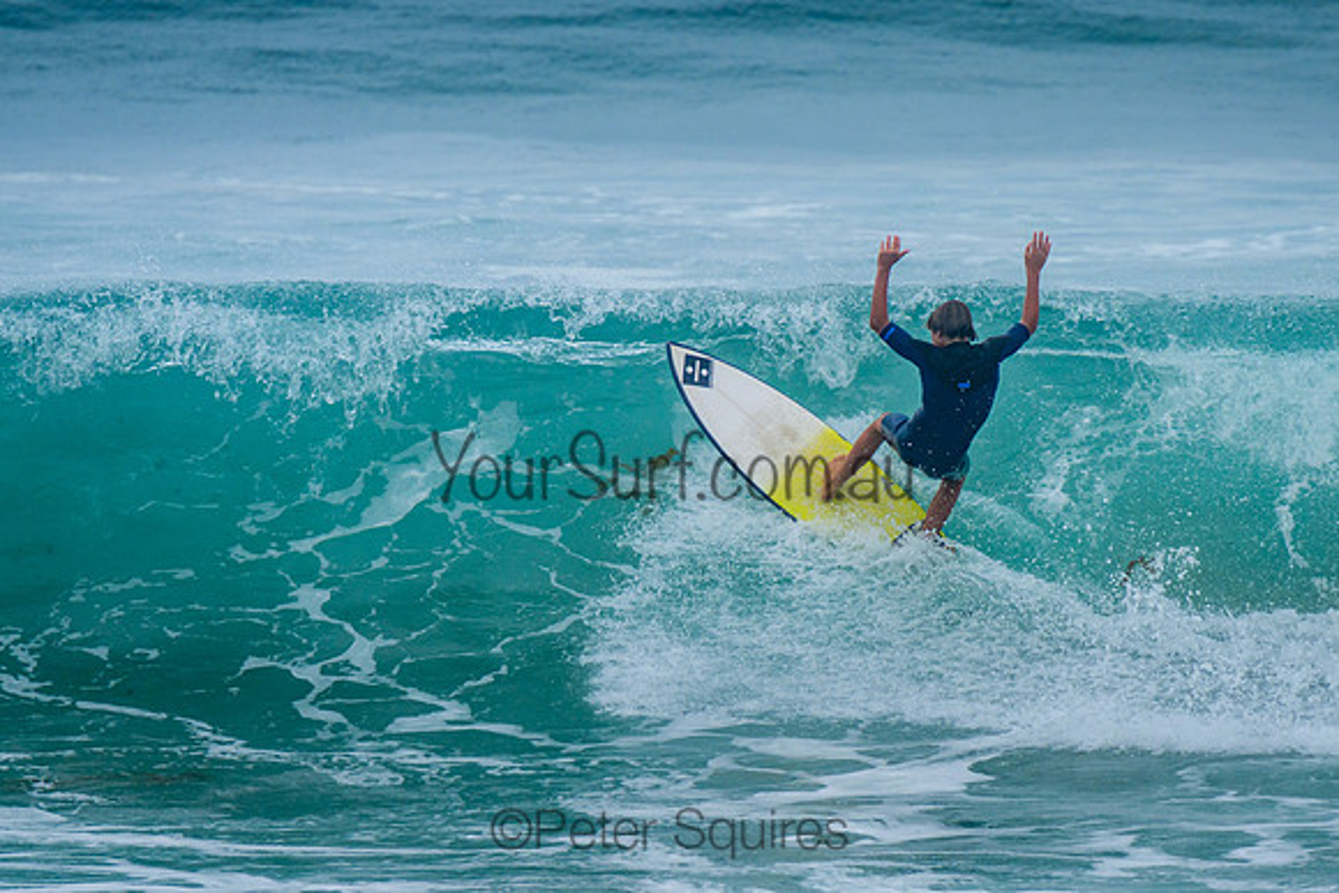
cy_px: 440
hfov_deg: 3.7
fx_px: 20474
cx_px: 808
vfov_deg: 2.5
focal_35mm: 550
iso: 500
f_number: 7.1
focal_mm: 400
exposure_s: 1/2000
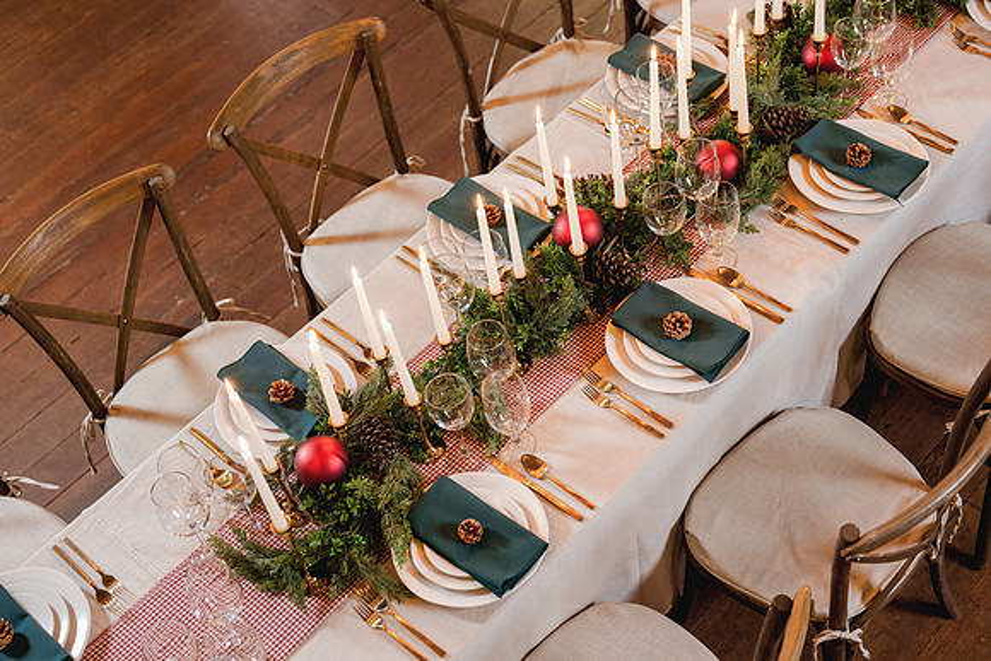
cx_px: 496
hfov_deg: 39.6
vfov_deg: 27.0
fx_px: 1377
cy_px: 330
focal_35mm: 50
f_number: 3.2
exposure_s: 1/40
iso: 400
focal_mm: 50
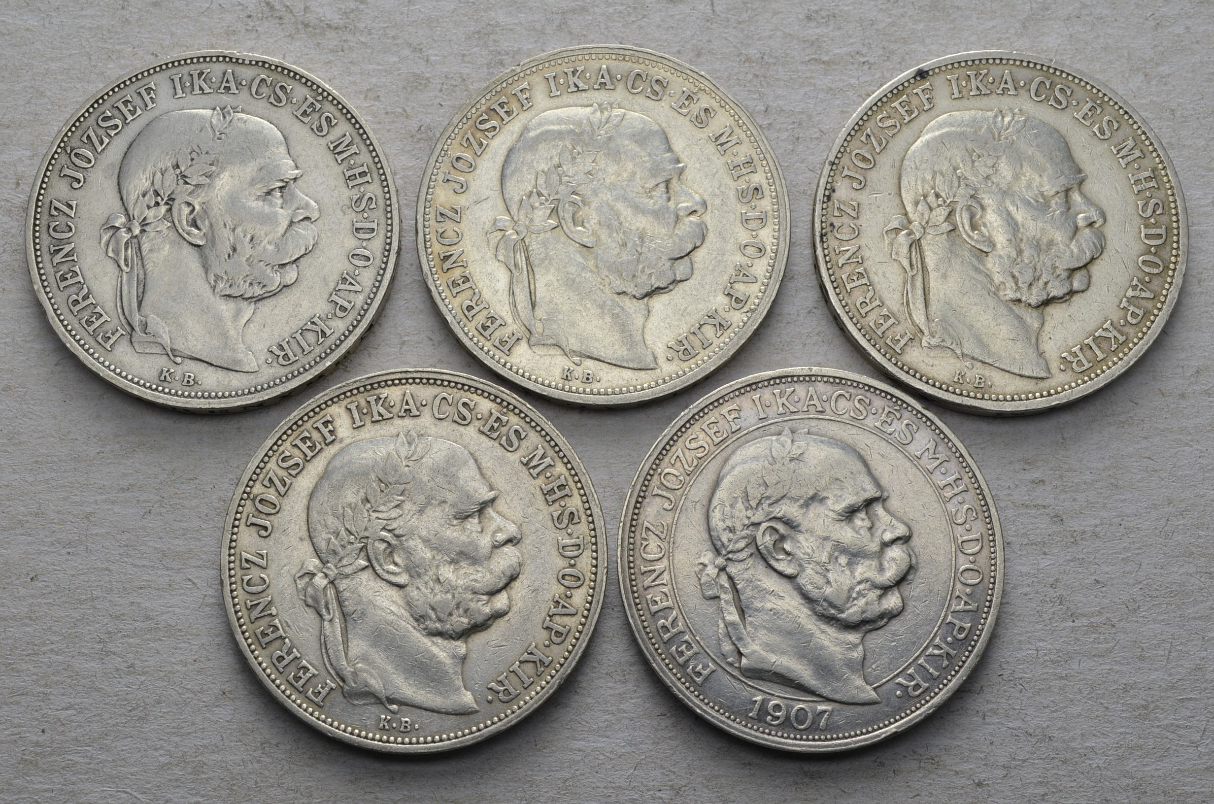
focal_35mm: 60
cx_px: 607
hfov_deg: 33.5
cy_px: 402
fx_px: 2019
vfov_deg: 22.5
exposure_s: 1/250
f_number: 14
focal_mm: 40
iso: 400
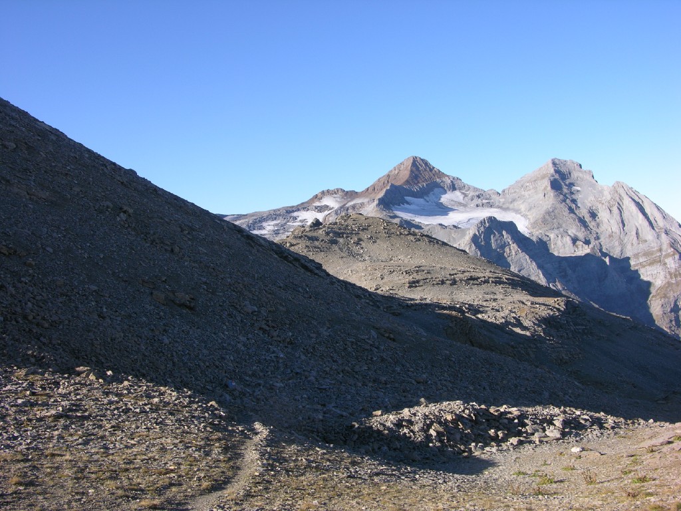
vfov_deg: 40.7
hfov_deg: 52.6
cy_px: 256
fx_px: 689
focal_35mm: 35
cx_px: 340
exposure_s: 1/161
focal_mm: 8.9
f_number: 5.6
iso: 50
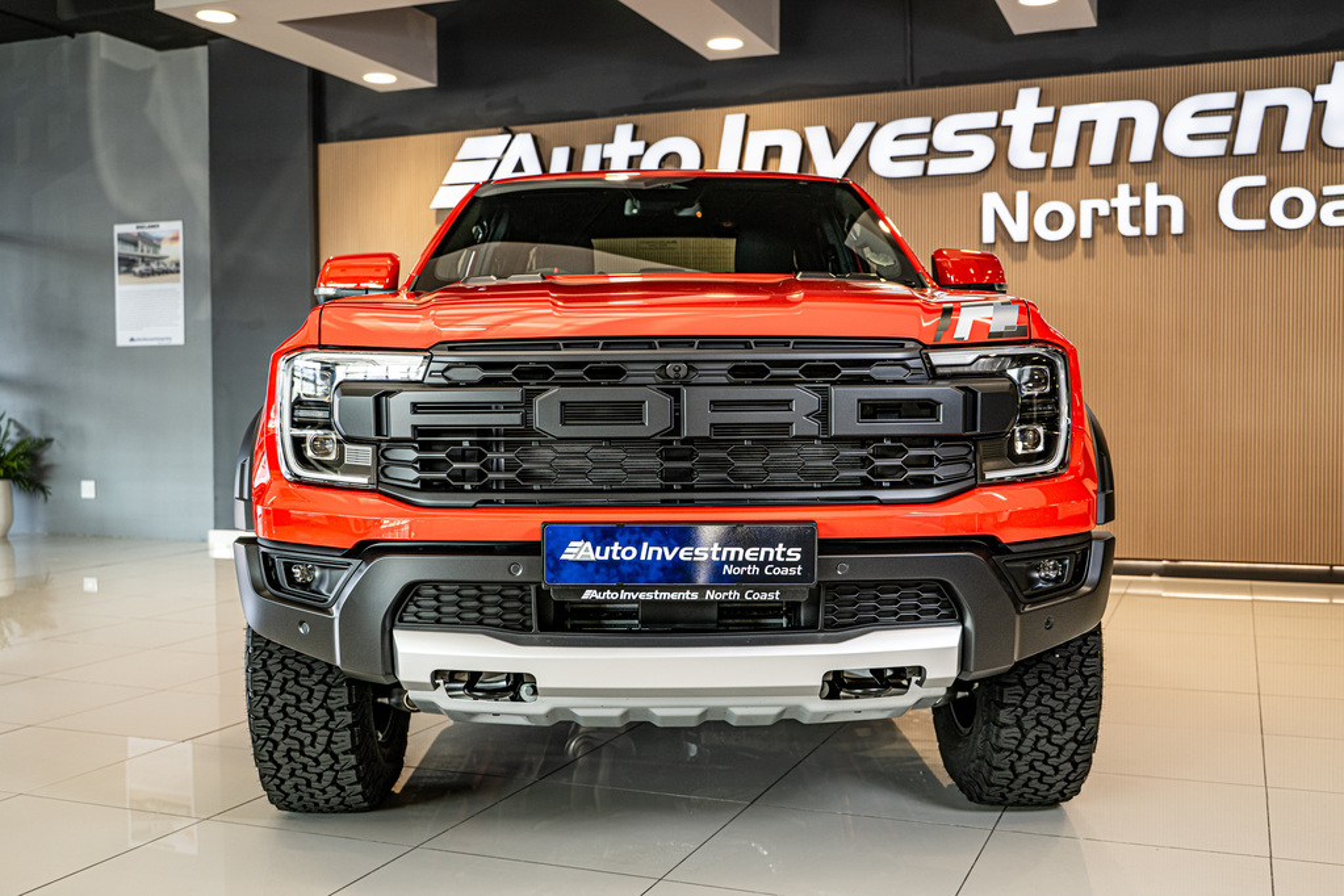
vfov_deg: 35.9
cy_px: 448
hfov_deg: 51.9
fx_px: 1381
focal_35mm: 37
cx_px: 672
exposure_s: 1/125
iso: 320
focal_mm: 37
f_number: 4
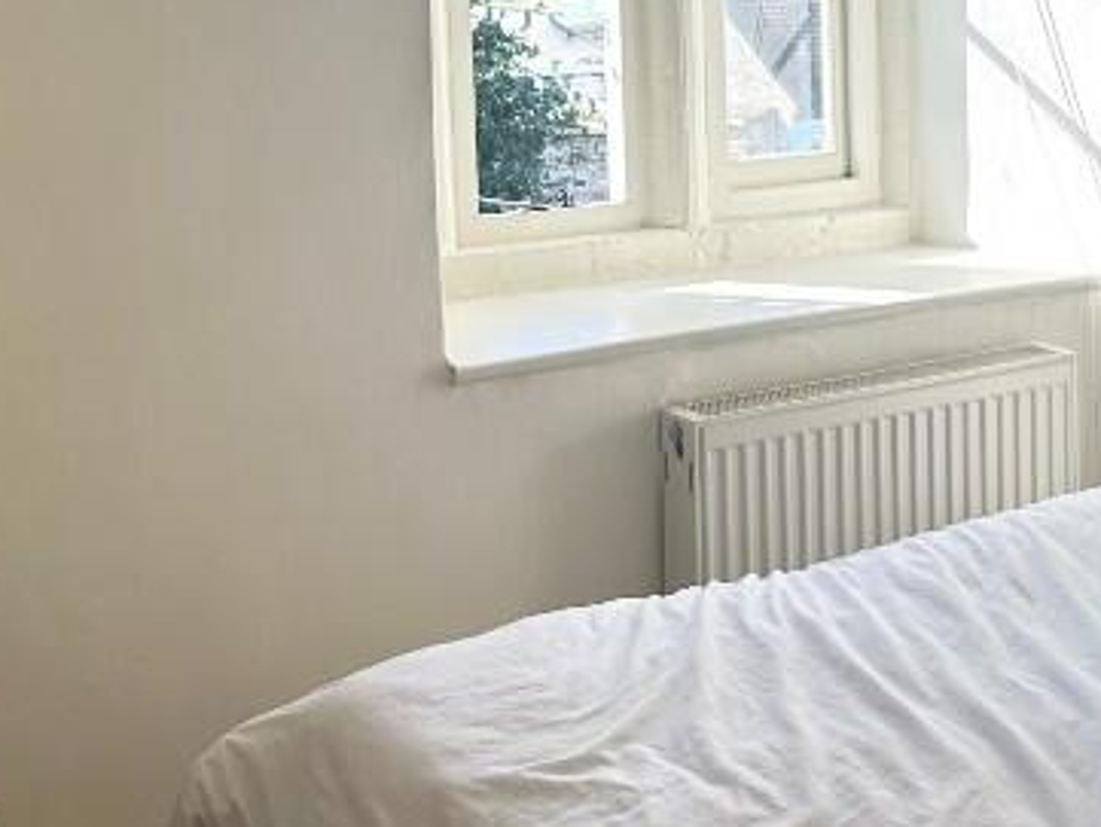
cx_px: 836
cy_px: 159
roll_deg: +0.8
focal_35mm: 68
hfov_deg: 28.1
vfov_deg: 21.3
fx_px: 2164
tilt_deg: -7.8
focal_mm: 6.86
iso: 80
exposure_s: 1/680
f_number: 1.78
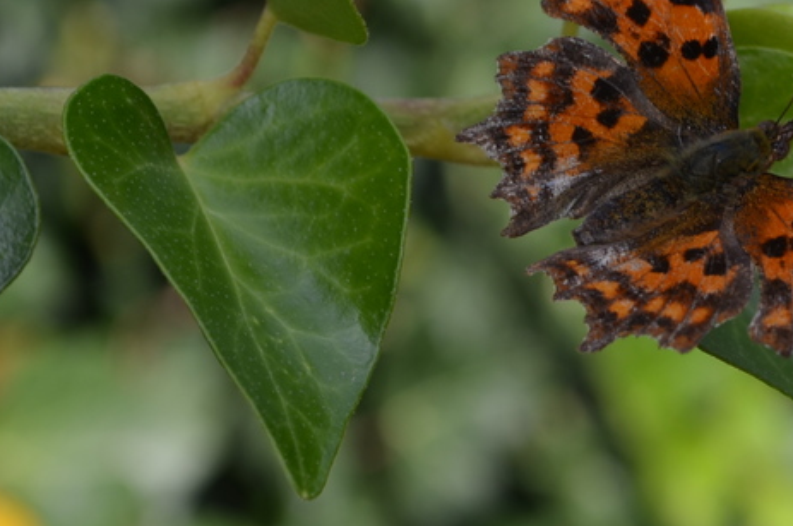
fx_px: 3783
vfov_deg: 7.9
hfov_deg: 11.9
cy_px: 204
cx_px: 697
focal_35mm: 172
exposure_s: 1/100
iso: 100
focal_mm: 55
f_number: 8
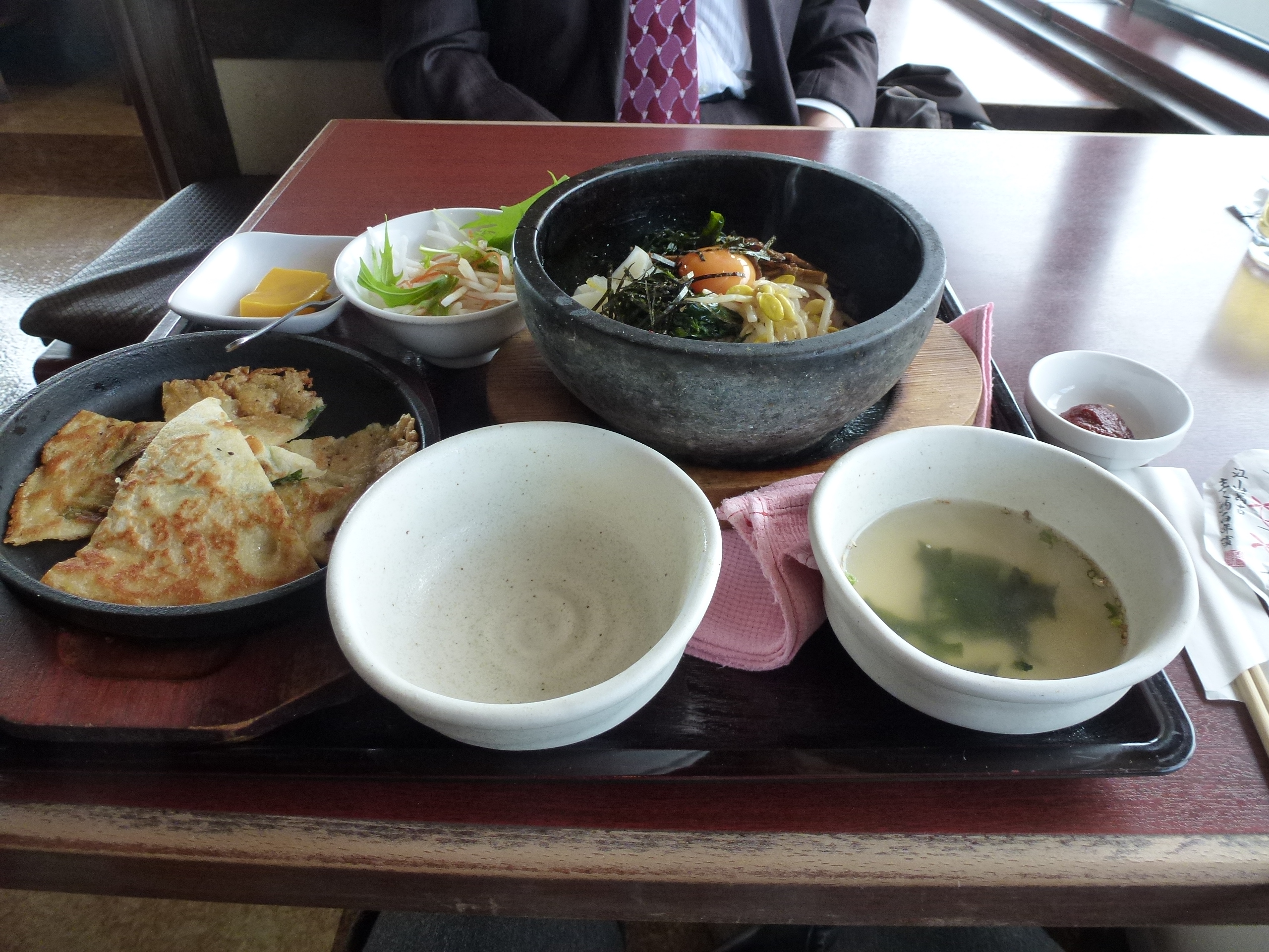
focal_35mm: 24
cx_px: 634
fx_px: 880
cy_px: 476
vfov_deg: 56.8
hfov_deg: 71.6
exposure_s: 1/60
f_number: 3.3
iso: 200
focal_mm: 4.3
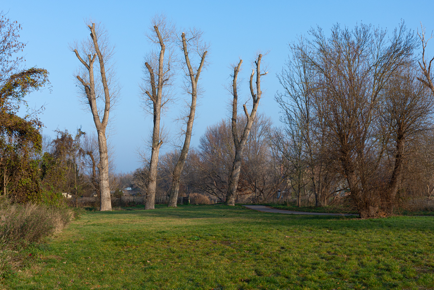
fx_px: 542
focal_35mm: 45
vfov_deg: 29.9
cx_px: 217
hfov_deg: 43.6
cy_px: 145
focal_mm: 30
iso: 200
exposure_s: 1/800
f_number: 5
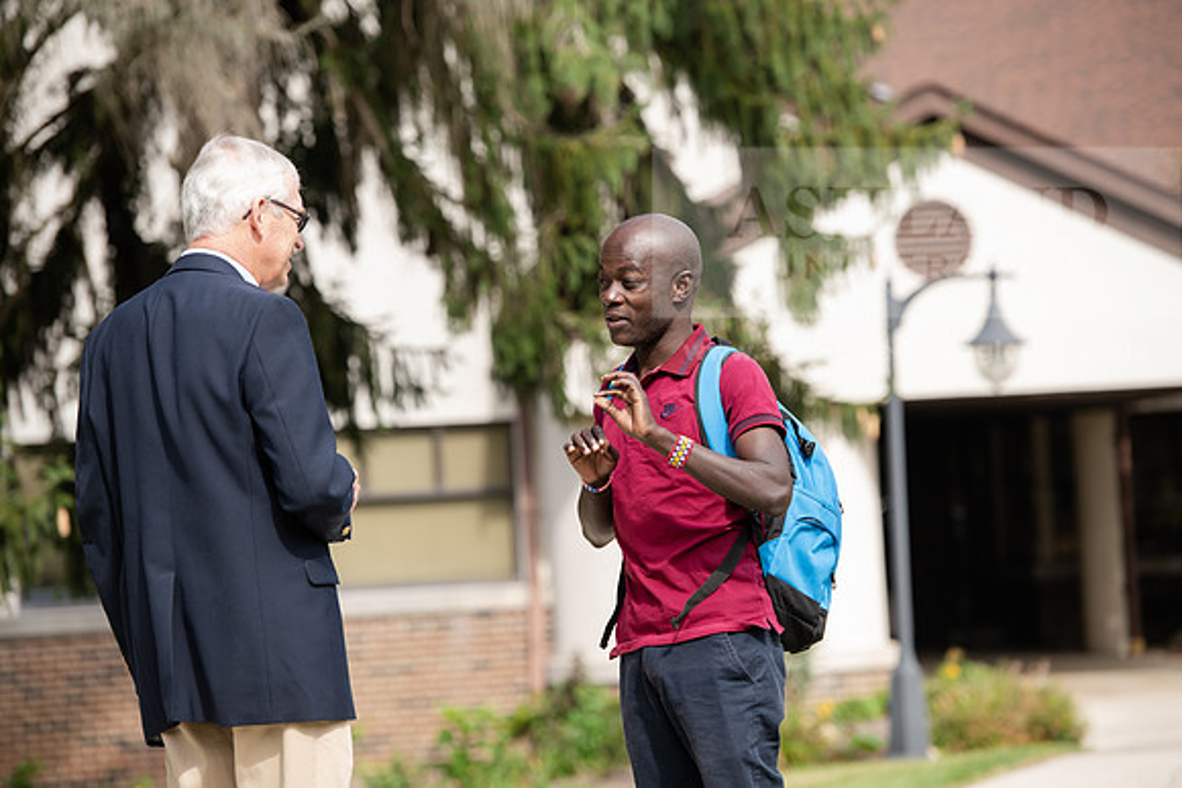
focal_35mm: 165
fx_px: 5419
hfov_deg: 12.4
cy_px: 394
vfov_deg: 8.3
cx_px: 591
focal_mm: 165
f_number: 5
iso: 250
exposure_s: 1/500
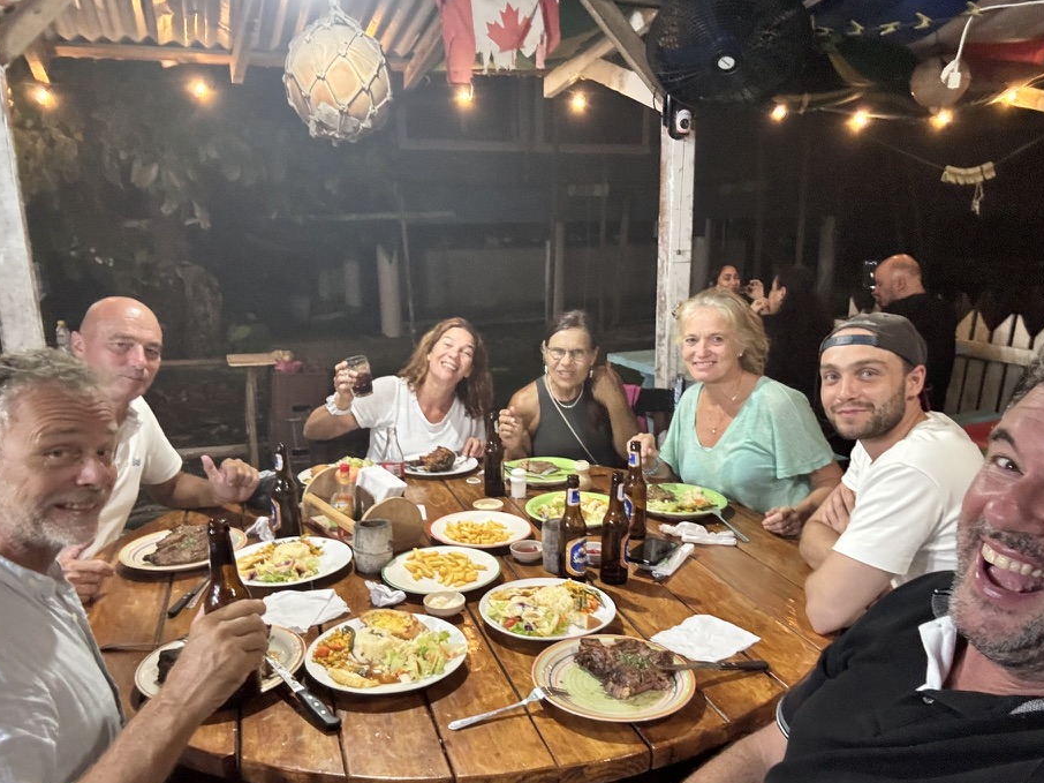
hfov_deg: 67.3
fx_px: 784
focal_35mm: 26
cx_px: 521
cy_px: 441
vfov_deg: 52.9
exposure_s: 1/30
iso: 640
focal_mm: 2.69
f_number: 1.9
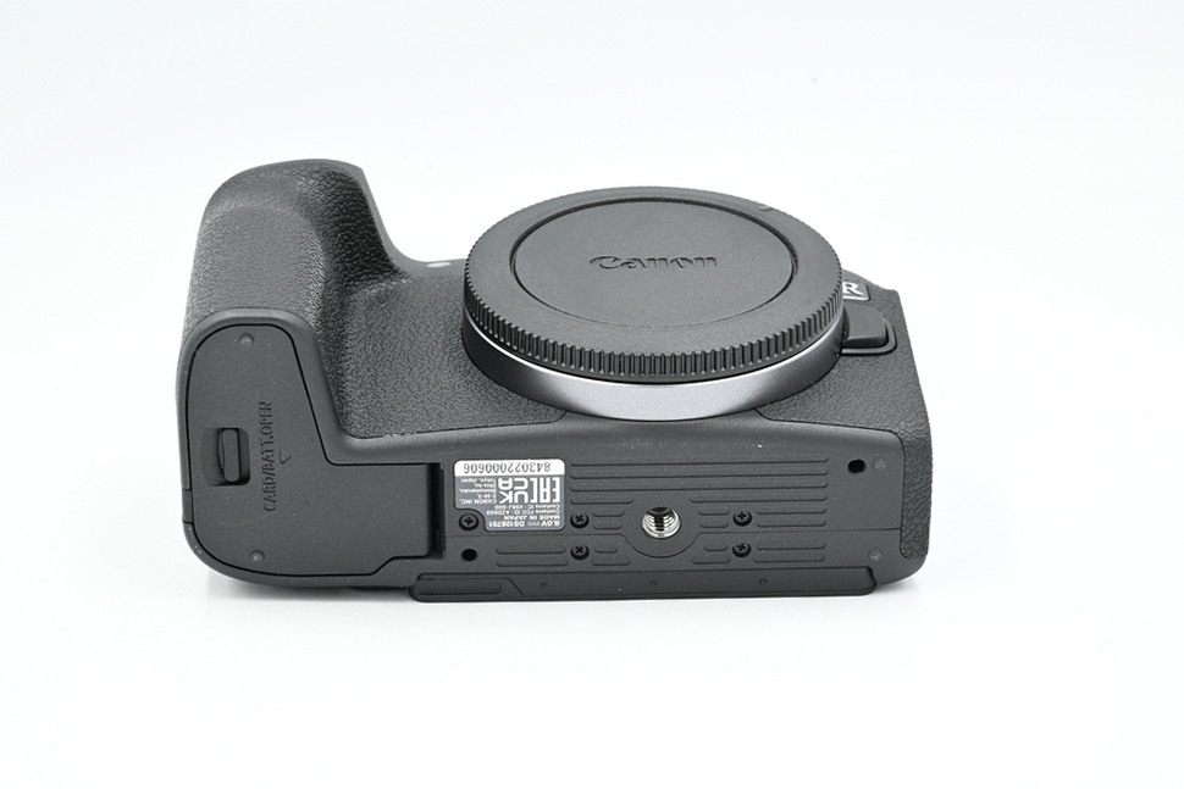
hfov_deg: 21.2
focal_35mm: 96
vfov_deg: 14.3
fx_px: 3158
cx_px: 592
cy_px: 394
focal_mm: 96
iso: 200
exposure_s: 1/15
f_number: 14
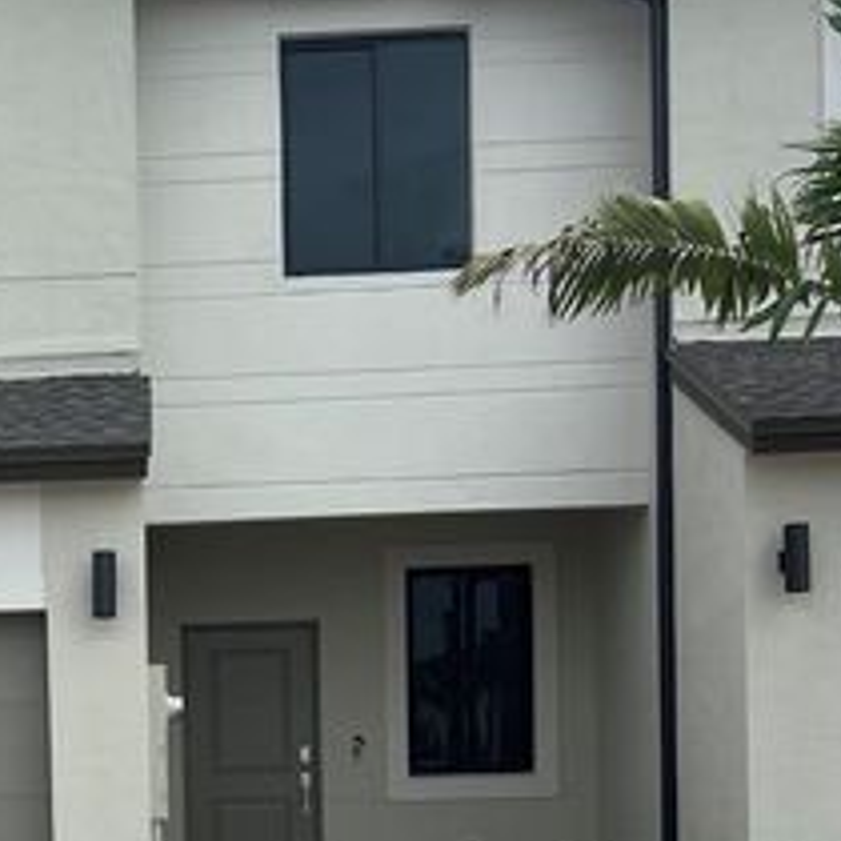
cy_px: 799
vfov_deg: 22.9
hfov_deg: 22.8
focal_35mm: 73
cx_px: 16
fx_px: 2007
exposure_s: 1/4444
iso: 50
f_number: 1.5
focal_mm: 5.7
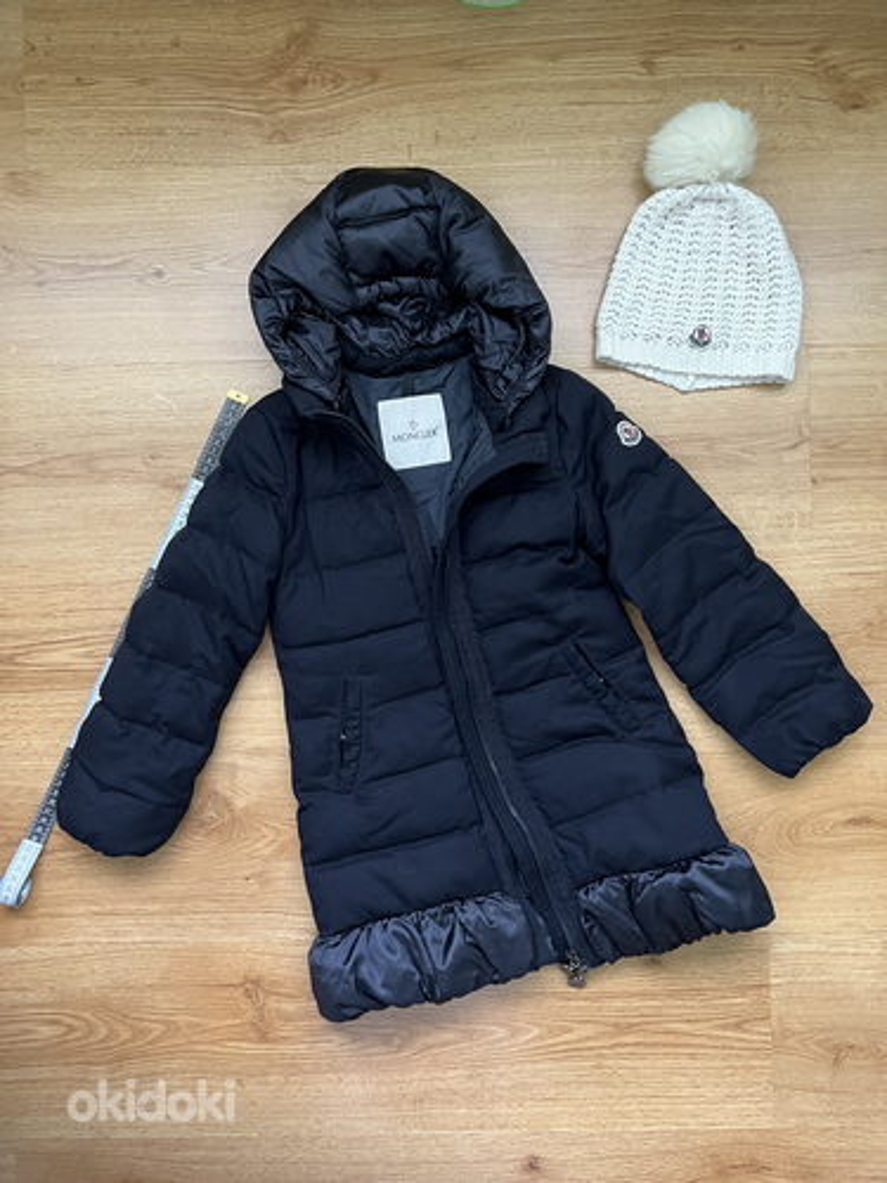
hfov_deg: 53.1
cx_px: 444
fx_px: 888
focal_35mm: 26
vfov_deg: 67.3
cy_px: 592
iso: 500
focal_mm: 5.7
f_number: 1.5
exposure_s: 1/53
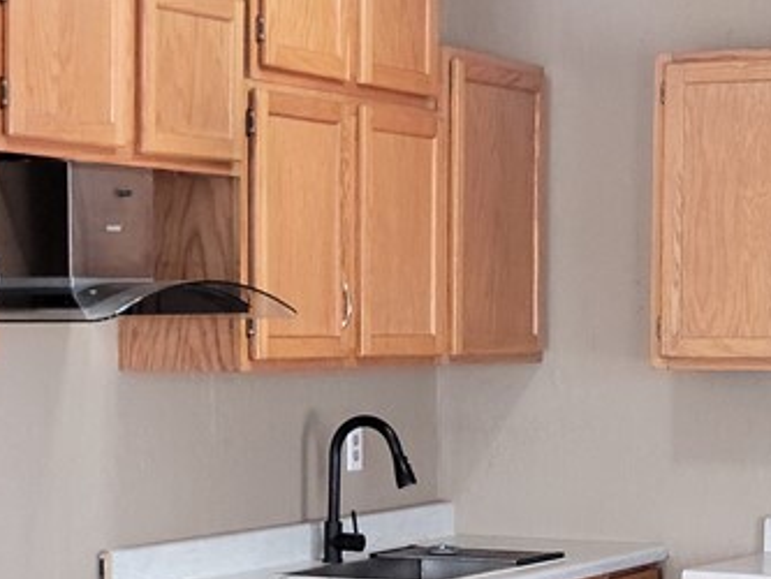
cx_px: 340
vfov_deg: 12.2
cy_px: 607
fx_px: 2674
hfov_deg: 16.4
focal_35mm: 120
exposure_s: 1/40
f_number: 1.8
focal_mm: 7
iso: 125
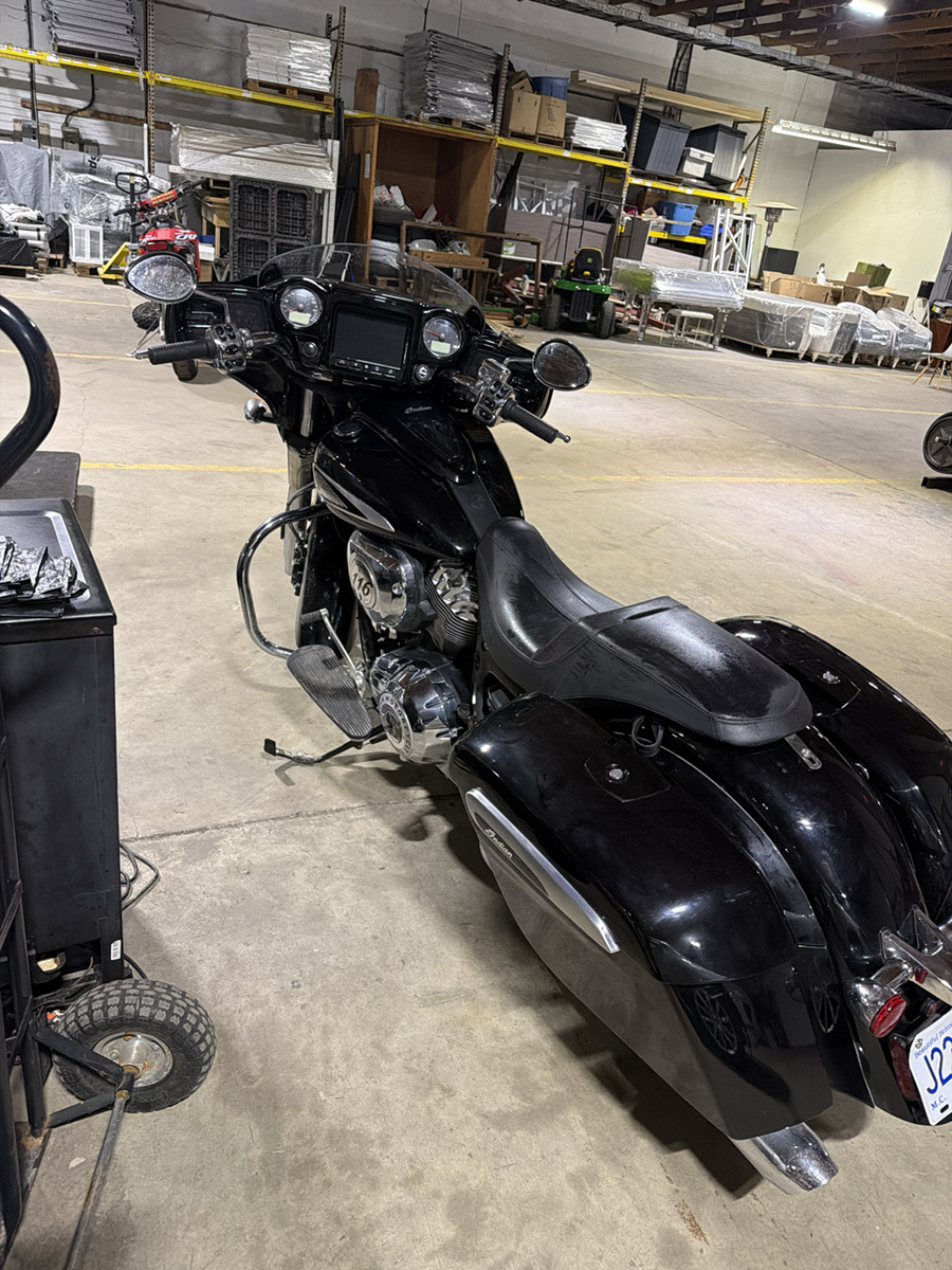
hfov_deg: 56.8
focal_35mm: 24
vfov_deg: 71.6
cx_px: 476
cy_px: 635
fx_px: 880
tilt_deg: -26.2
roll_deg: -8.2
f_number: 1.78
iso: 500
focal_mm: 6.76
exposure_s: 1/60
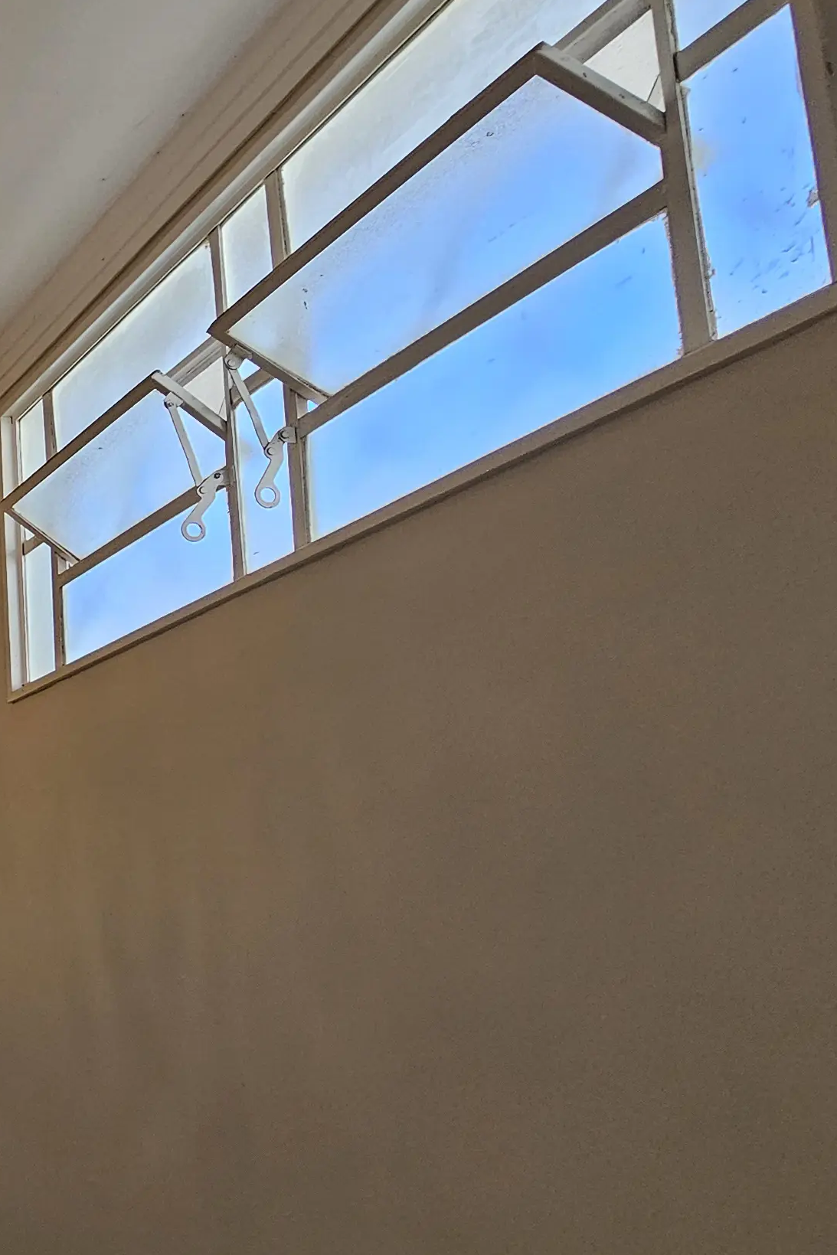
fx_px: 1151
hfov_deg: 25.0
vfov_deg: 56.5
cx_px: -537
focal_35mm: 33
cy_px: 790
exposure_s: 1/207
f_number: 2.2
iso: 100
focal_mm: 2.2
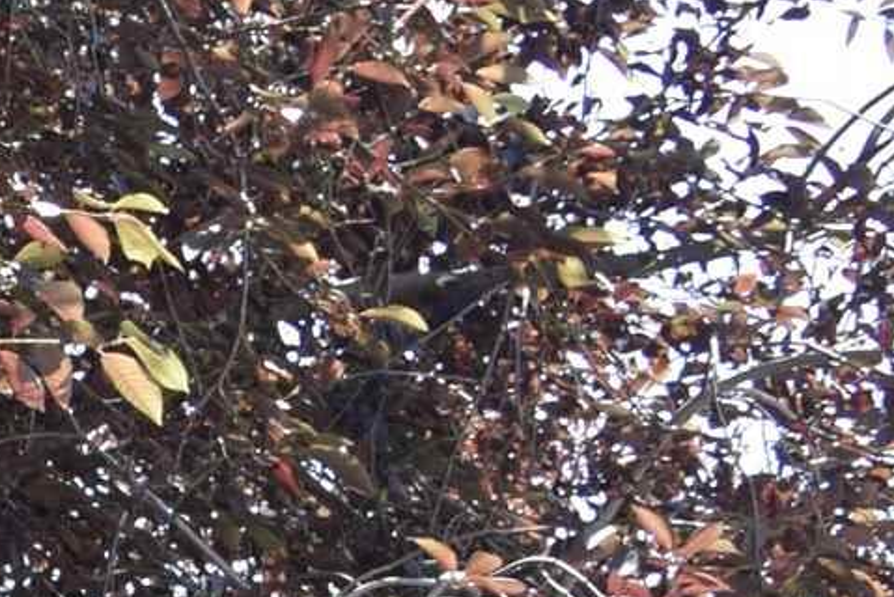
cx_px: -1553
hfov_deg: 9.8
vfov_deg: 7.0
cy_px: 1843
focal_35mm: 173
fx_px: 4299
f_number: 5.6
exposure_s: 1/125
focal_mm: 18
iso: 125
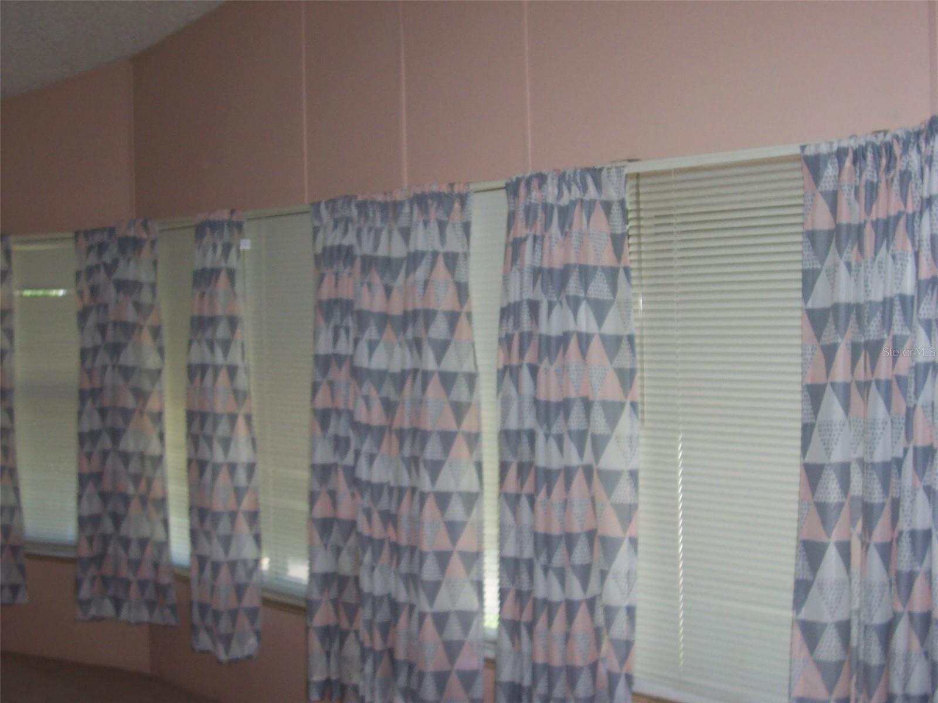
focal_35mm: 46
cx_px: 469
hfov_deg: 41.2
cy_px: 352
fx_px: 1246
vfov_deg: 31.5
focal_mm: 7
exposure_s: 1/60
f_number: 3
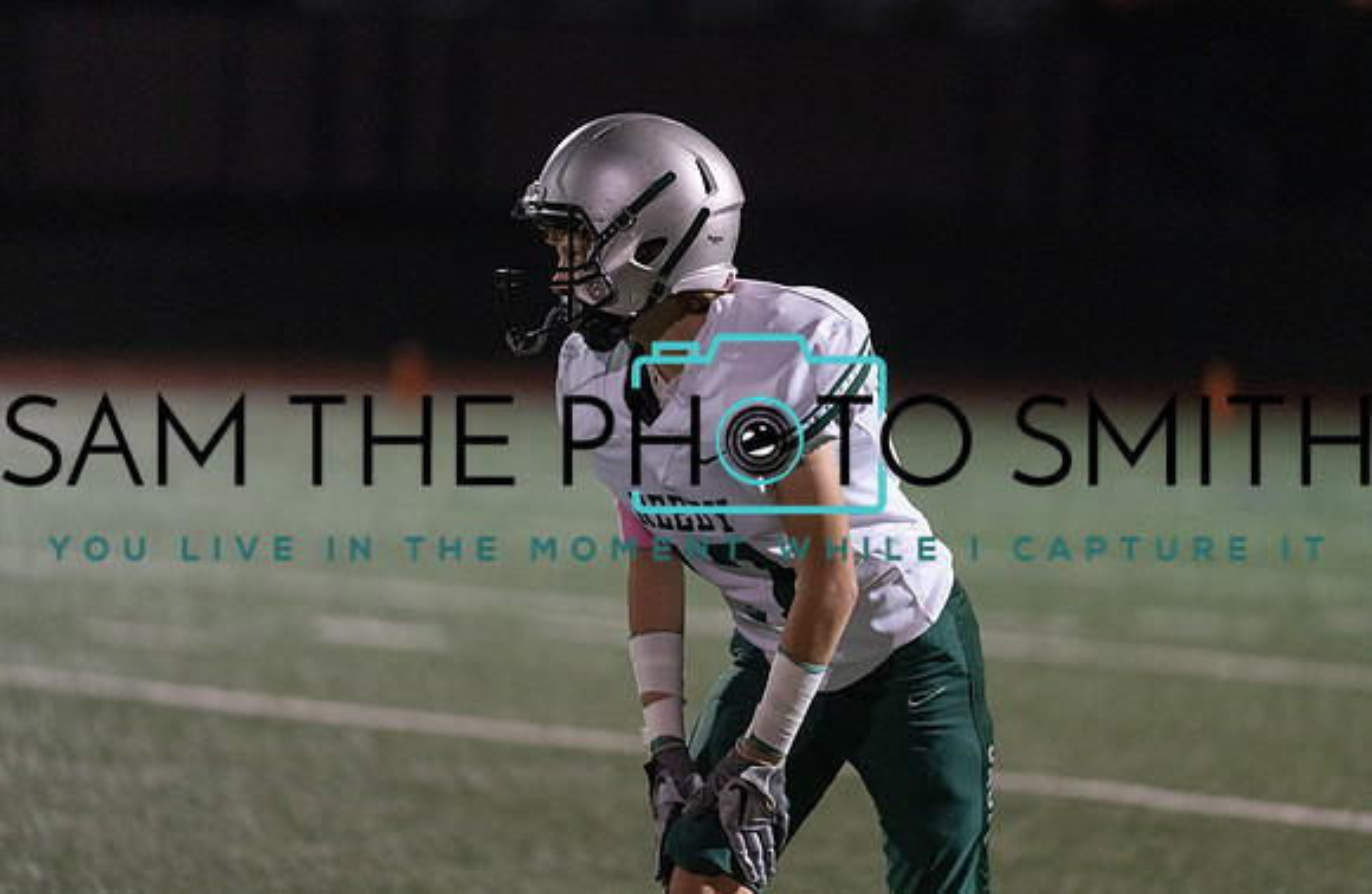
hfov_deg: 9.6
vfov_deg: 6.3
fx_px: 8149
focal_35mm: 215
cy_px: 417
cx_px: 716
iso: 6400
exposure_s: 1/1000
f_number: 2.8
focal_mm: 198
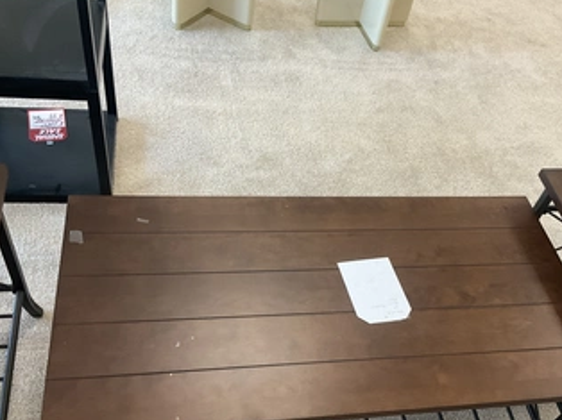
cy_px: 256
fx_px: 600
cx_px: 313
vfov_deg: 38.4
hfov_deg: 50.1
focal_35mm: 37
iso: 125
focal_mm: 3
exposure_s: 1/60
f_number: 1.8
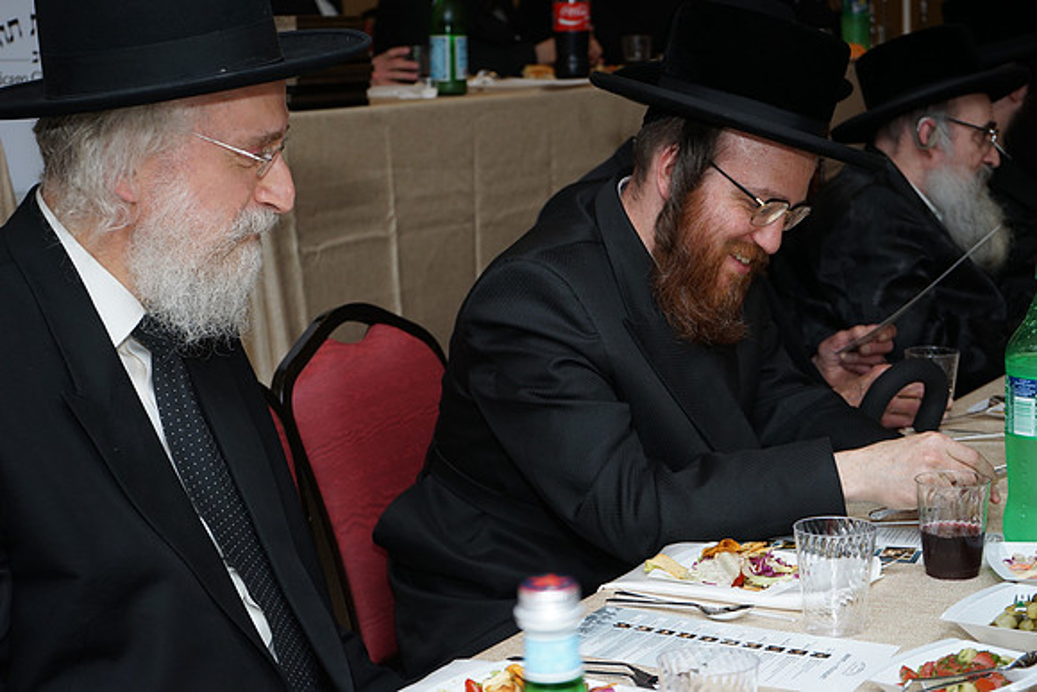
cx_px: 518
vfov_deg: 20.0
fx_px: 1959
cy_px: 346
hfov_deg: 29.6
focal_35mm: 68
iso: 640
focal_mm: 68
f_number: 7.1
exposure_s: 1/125
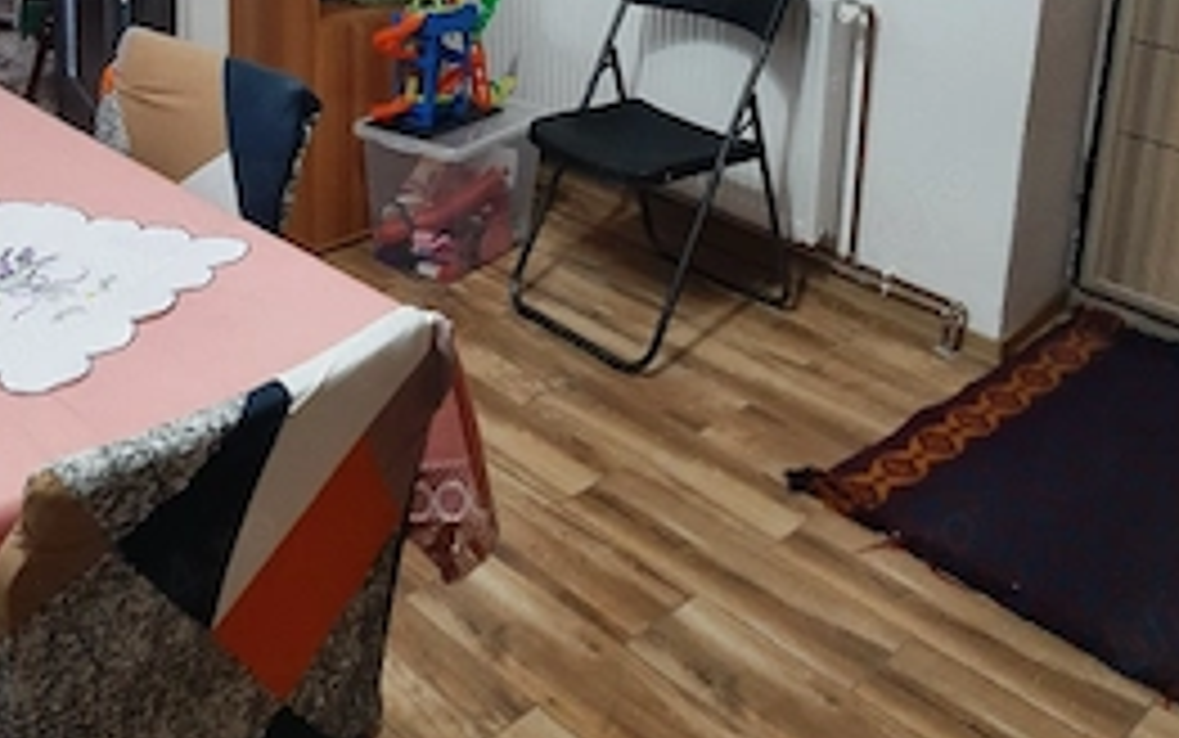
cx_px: 572
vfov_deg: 28.3
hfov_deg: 47.2
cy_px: -32
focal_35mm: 42
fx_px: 1350
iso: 200
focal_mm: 3.93
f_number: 1.7
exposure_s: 1/50
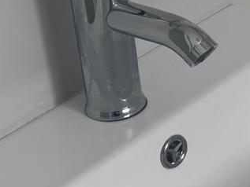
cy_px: -79
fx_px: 1120
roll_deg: +0.1
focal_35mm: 155
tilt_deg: -24.8
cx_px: 599
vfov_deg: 9.4
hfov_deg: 10.8
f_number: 1.78
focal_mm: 6.76
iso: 125
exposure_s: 1/121
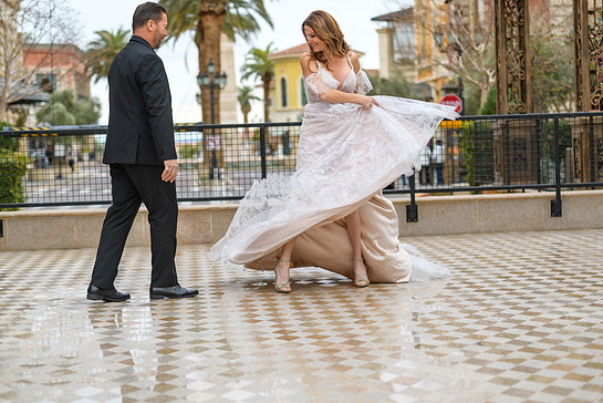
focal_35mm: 83
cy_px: 203
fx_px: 1391
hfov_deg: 24.5
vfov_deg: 16.5
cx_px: 313
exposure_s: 1/640
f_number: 2.8
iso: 110
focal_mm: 78
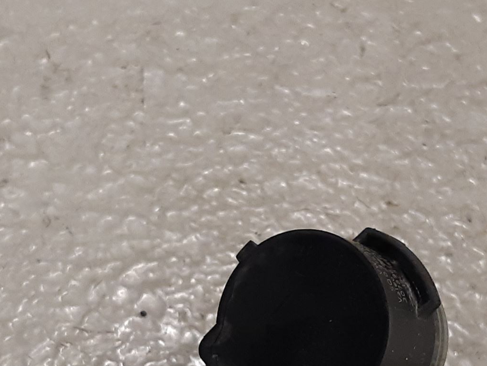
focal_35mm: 52
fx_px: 732
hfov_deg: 36.5
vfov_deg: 27.2
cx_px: 317
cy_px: 319
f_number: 1.7
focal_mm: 3.93
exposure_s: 1/50
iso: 200
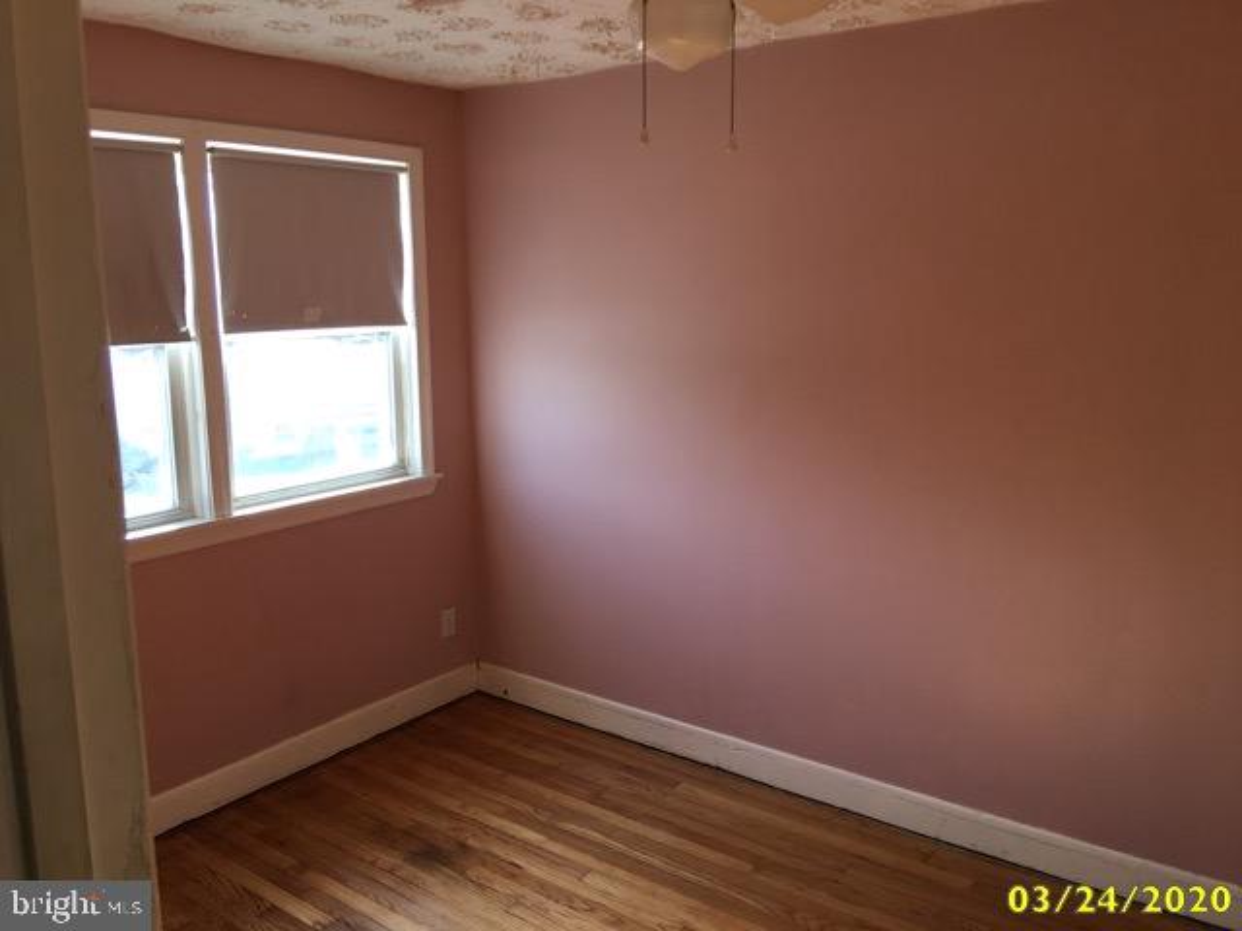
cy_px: 466
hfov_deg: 61.7
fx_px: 1041
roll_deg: +0.1
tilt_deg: -8.7
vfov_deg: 48.2
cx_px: 621
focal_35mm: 29
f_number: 2.2
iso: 25
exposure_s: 1/60
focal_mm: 4.15
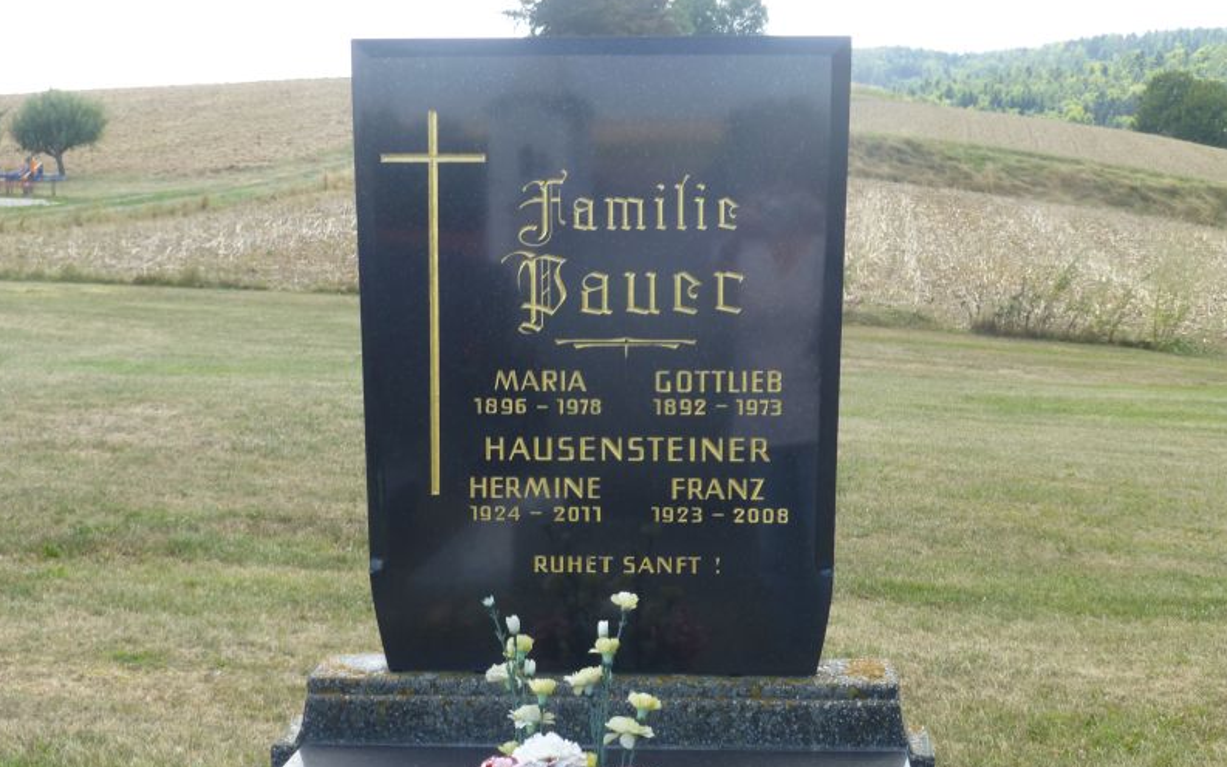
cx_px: 613
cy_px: 373
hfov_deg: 33.0
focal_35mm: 62
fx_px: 2074
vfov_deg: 21.0
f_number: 4.7
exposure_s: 1/160
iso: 100
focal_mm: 10.3
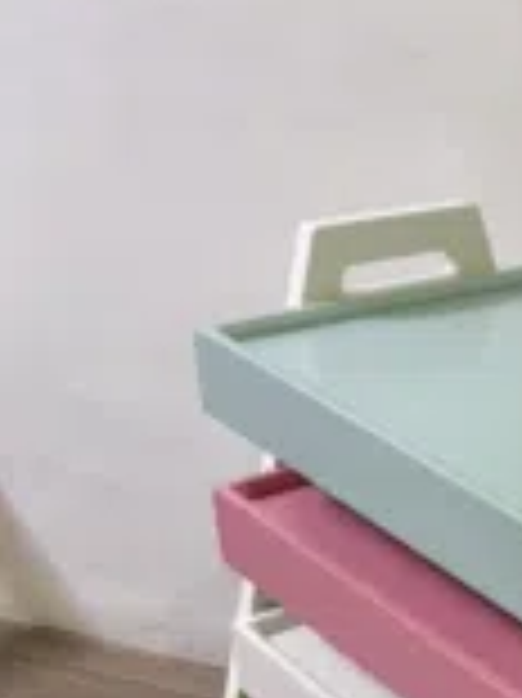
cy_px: 635
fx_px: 1349
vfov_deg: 27.9
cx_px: 670
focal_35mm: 67
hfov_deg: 20.1
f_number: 1.6
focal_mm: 5.96
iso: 160
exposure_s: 1/50
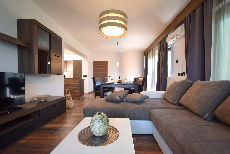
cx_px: 115
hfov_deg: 100.4
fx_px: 96
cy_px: 77
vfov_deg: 77.3
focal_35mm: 15
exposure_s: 1/60
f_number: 4
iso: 560
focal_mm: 10
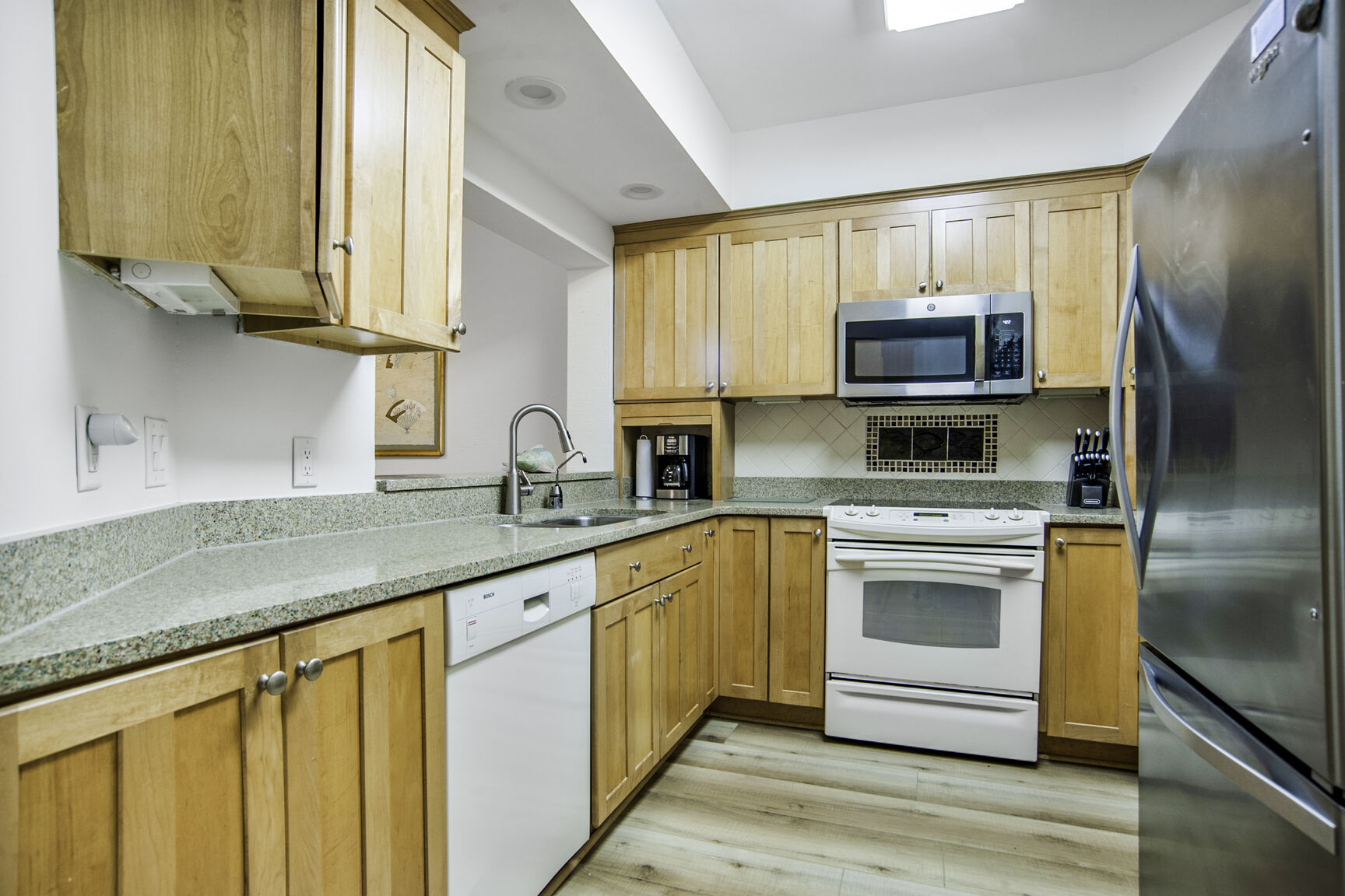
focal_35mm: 18
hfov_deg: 90.0
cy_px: 448
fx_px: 672
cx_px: 672
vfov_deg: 67.4
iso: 400
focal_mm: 18
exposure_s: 1/5
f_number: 11
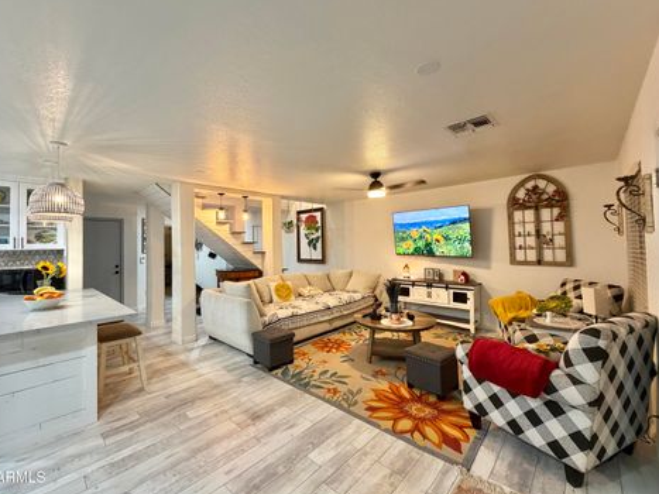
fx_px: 285
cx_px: 309
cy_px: 236
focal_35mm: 15
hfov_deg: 98.1
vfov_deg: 81.7
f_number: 2.2
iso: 400
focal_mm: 2.22
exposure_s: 1/60
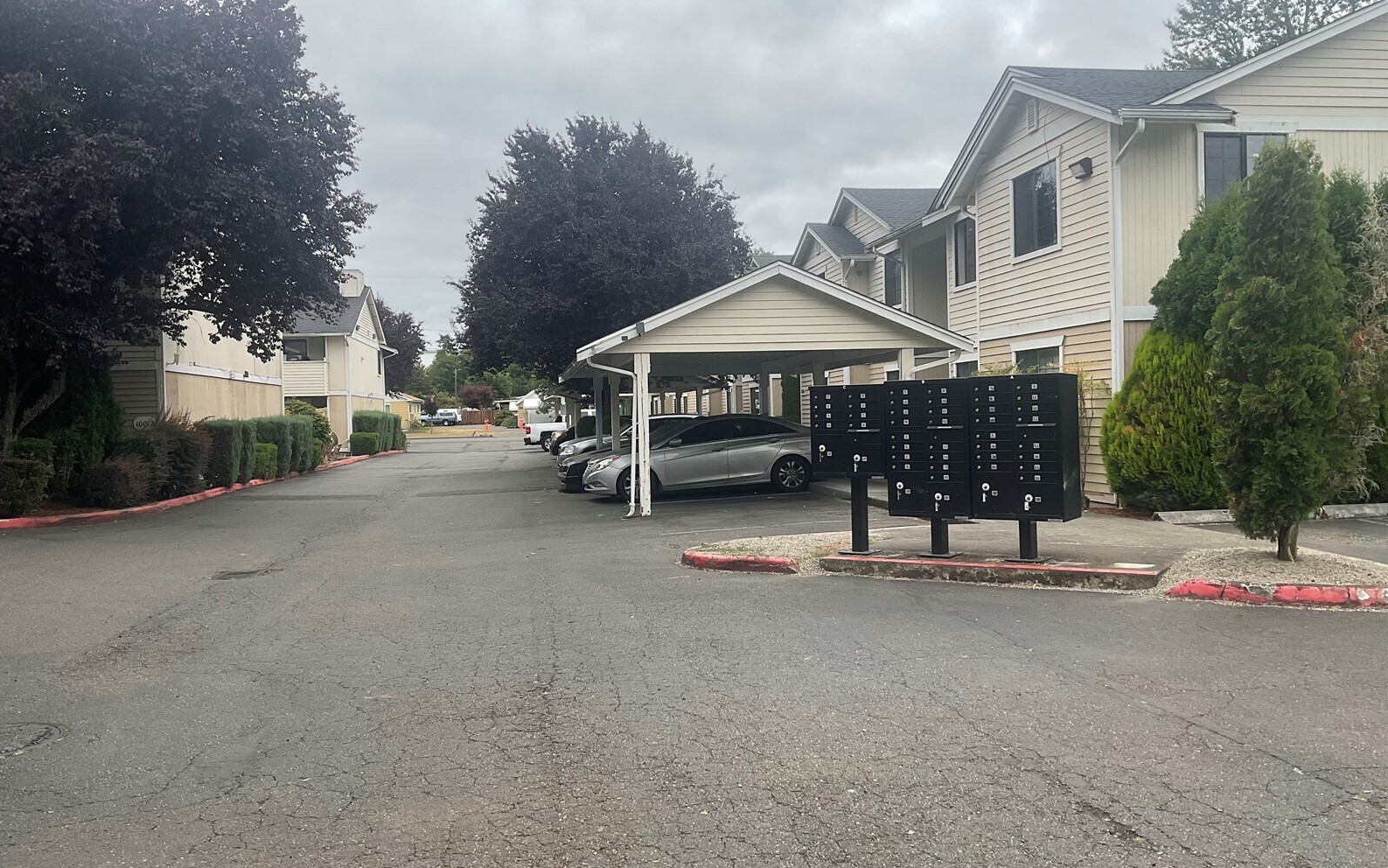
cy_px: 443
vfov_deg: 40.6
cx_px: 691
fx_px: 1173
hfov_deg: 61.2
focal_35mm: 31
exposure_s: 1/1121
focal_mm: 3
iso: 16
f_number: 1.8
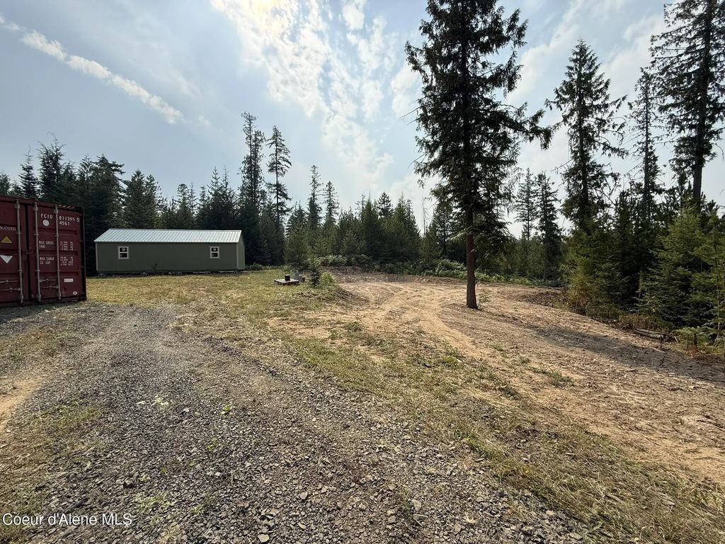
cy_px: 272
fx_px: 293
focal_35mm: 14
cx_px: 362
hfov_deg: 102.1
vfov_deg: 85.7
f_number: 2.2
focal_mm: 2.22
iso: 50
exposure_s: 1/2237
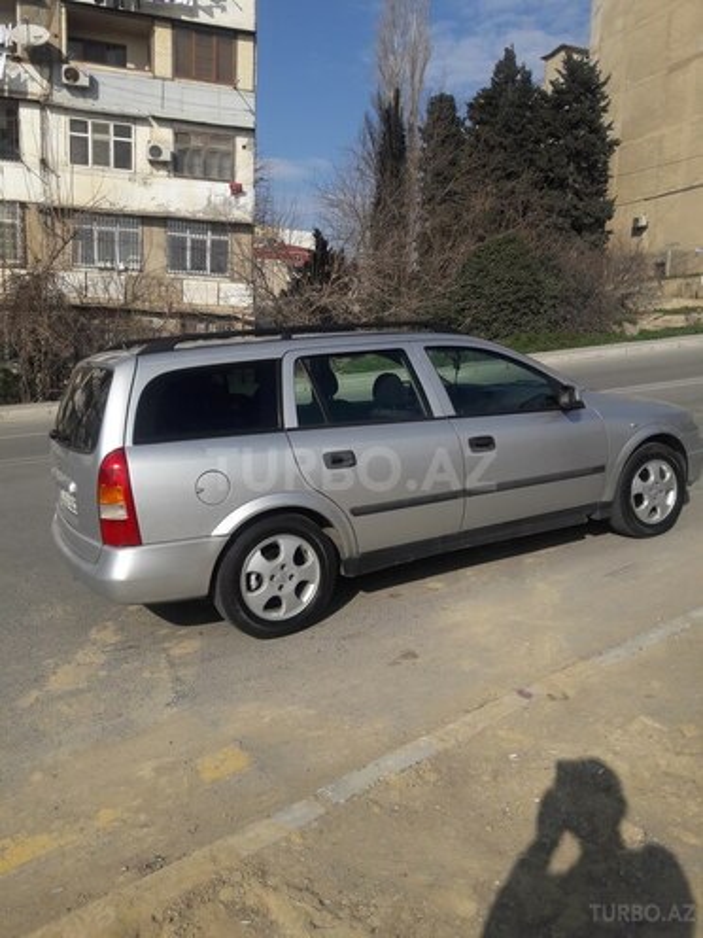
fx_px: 758
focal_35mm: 28
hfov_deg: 49.7
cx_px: 352
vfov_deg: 63.4
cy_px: 469
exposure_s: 1/2882
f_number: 1.9
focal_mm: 3.7
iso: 40
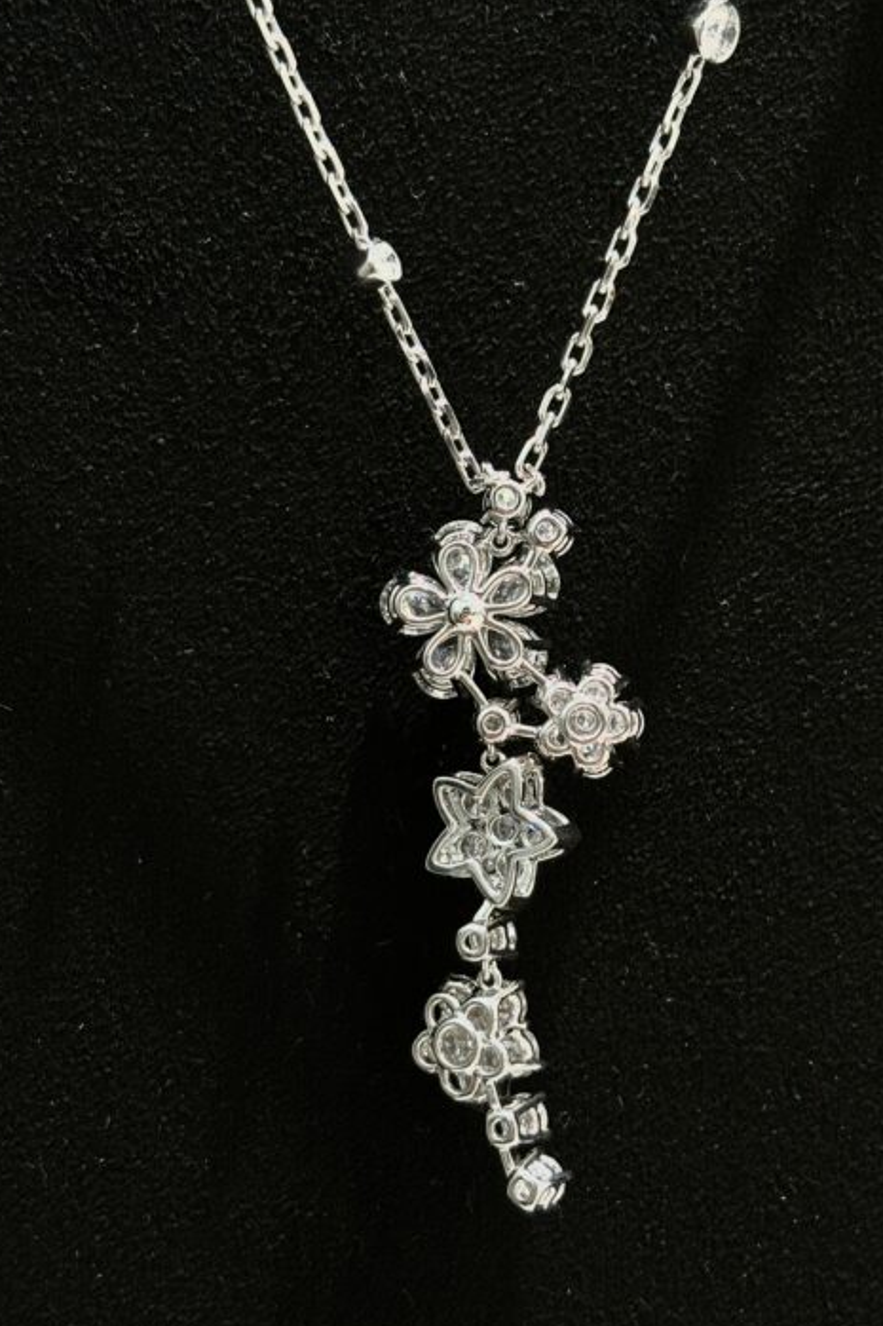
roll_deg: +0.3
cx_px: 511
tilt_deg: -4.2
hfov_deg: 21.9
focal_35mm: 62
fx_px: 2282
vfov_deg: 32.4
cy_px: 684
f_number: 1.6
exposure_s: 1/50
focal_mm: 5.96
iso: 32
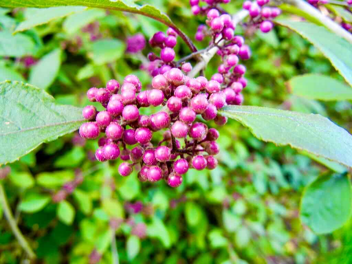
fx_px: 305
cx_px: 176
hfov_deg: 60.0
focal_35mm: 30
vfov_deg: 46.8
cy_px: 132
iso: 160
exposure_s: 1/51.1
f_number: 3.5
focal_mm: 5.4
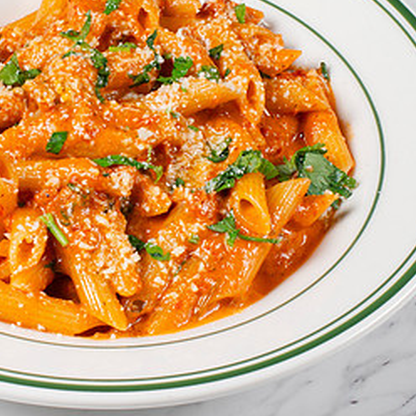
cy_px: 158
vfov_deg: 11.3
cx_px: 117
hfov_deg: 11.3
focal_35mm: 154
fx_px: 2094
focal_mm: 50
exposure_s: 1/250
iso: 200
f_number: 13
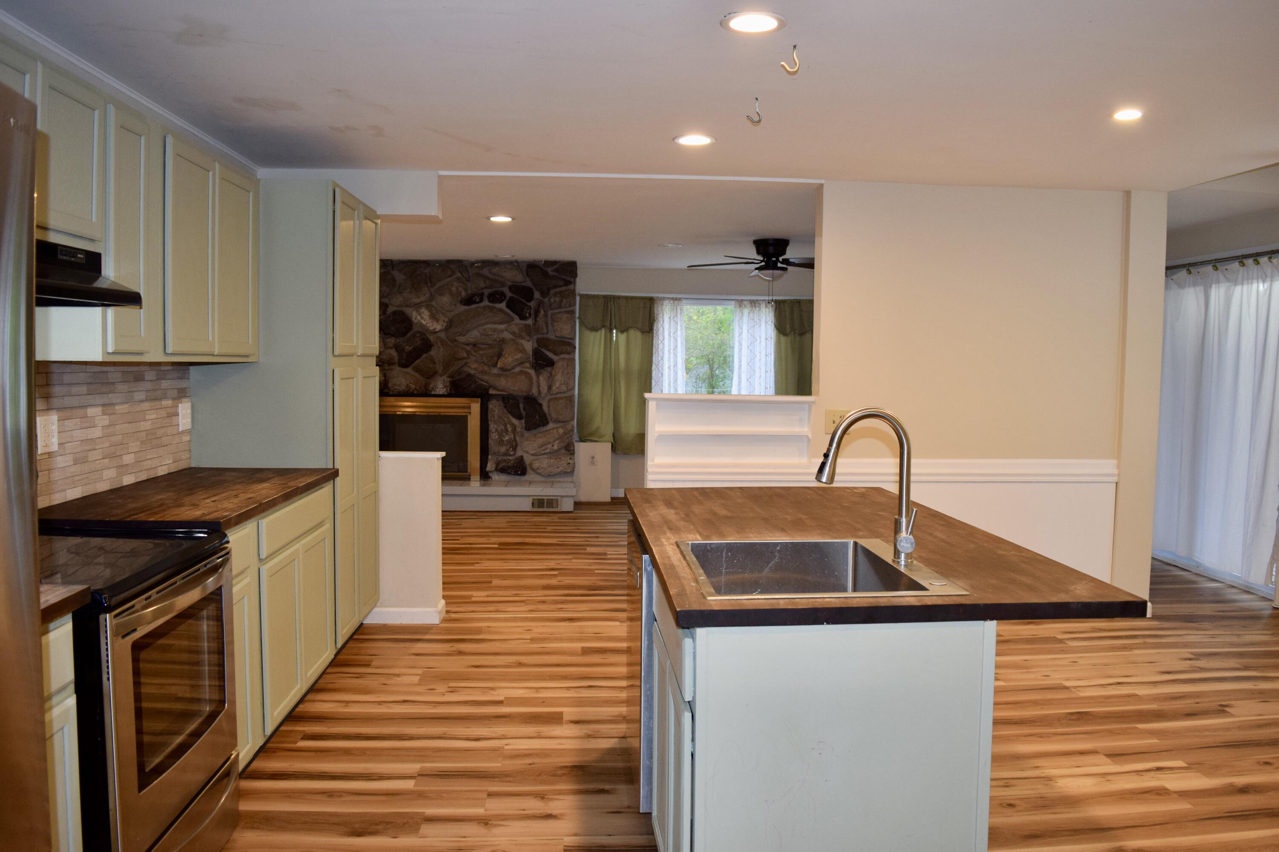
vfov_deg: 47.9
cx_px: 640
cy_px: 426
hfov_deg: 67.4
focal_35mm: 27
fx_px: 959
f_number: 4.5
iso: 800
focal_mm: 18
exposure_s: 1/80
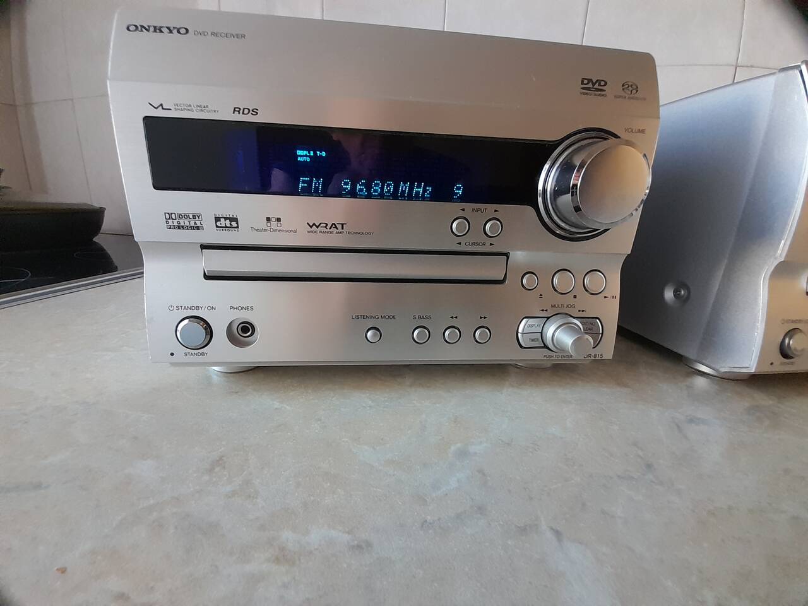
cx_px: 404
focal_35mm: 13
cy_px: 303
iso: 200
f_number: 2.2
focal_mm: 1.13
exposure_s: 1/33
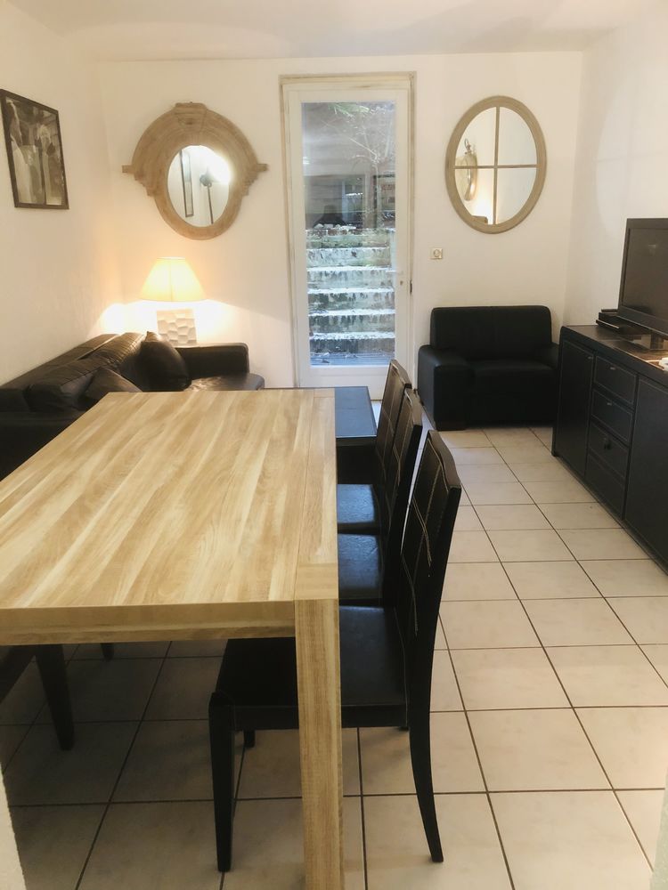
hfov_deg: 49.7
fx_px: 720
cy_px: 445
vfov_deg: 63.4
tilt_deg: -16.8
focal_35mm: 28
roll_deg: +1.4
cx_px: 334
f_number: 1.8
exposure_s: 1/11
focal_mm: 3.99
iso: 100
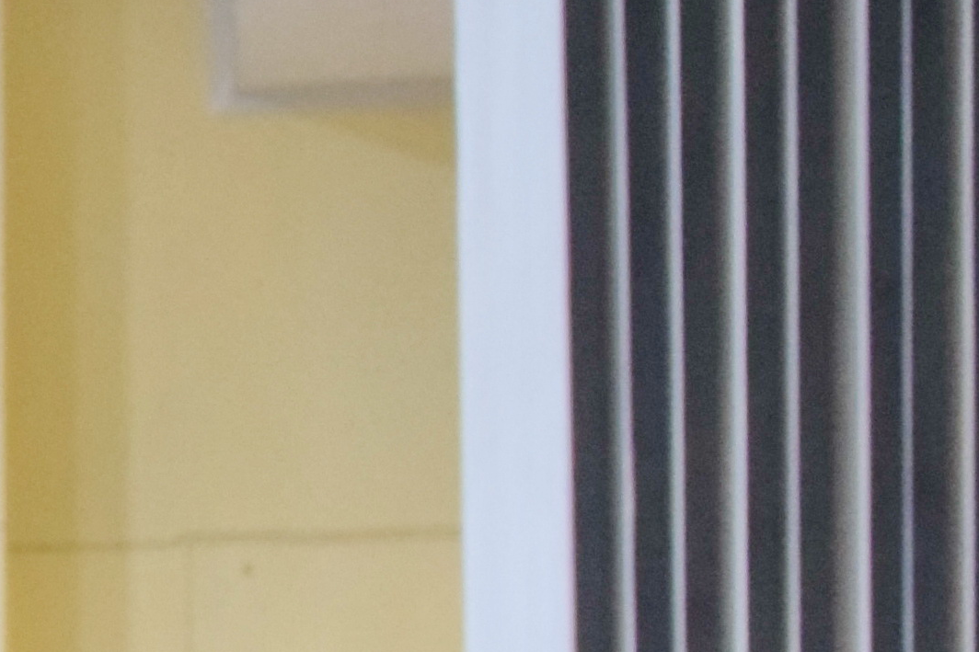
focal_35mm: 220
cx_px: -893
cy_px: 1657
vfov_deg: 5.9
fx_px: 5981
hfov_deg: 8.9
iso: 2000
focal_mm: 26
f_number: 4
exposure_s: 1/125
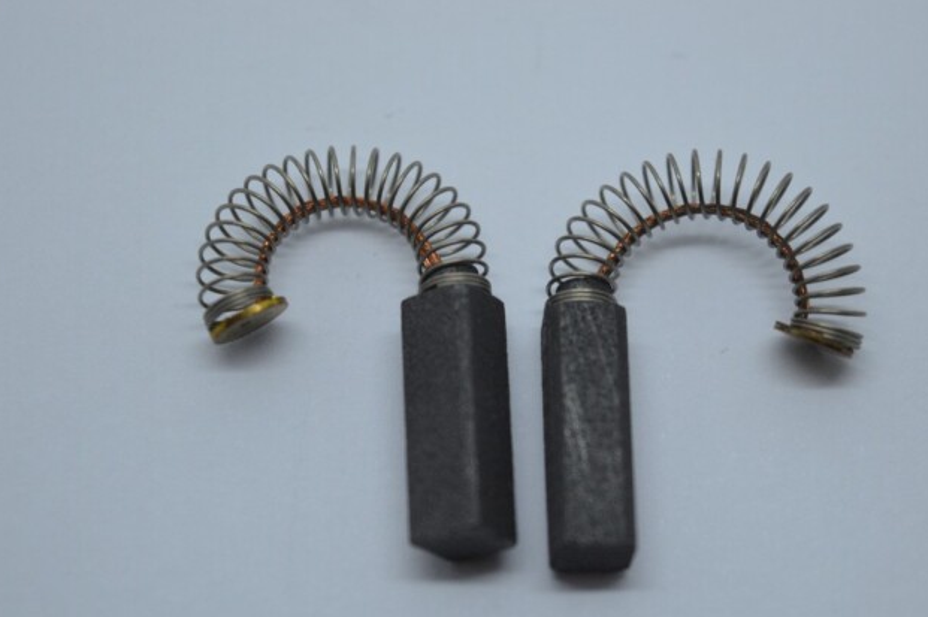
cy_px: 355
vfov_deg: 14.3
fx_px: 2462
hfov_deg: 21.3
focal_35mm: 96
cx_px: 519
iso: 400
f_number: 5.6
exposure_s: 1/125
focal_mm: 55
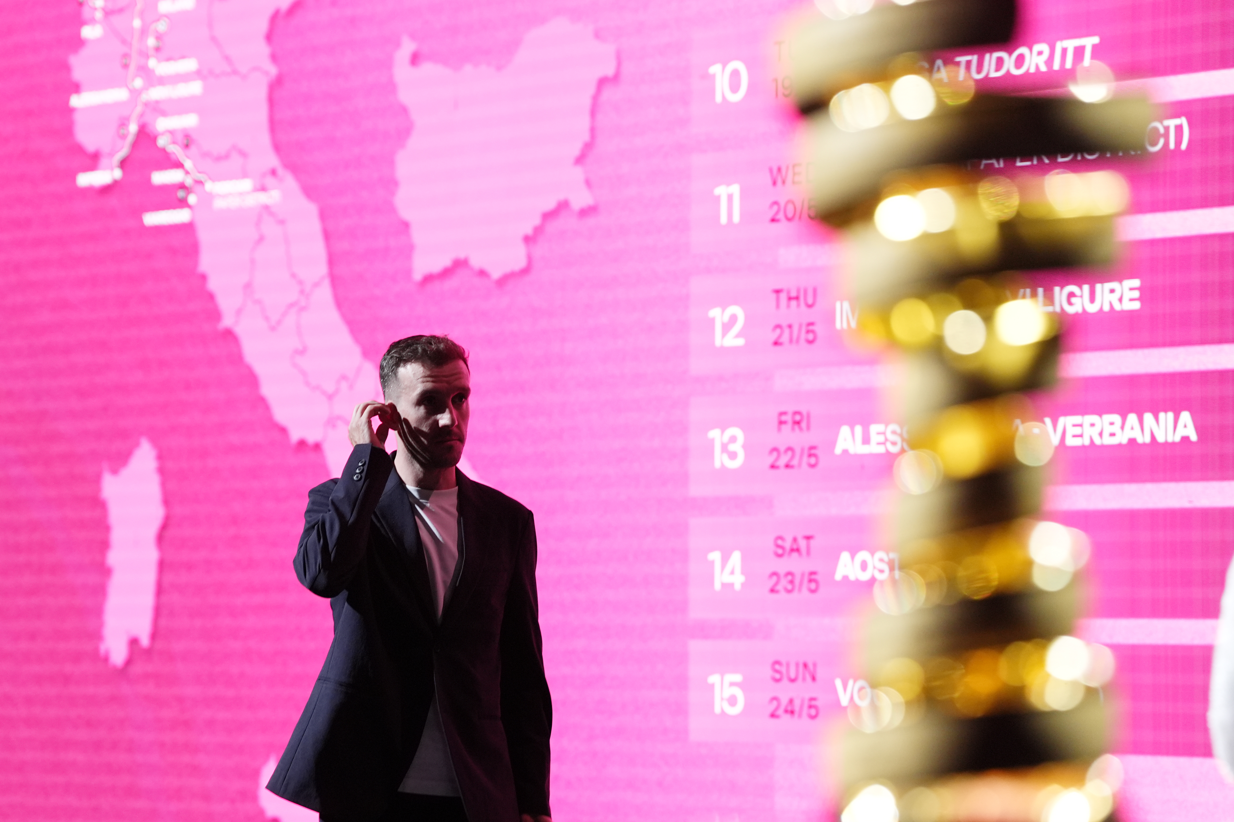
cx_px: 617
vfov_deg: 9.6
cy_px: 411
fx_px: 4901
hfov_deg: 14.3
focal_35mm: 143
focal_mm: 143
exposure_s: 1/200
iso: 2000
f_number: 3.2
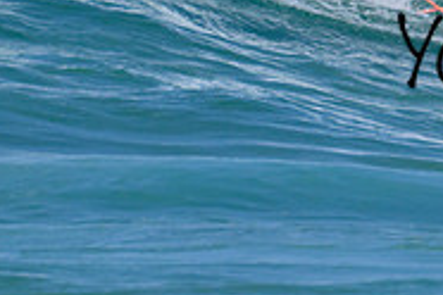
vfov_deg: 0.4
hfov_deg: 0.6
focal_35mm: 3385
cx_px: 569
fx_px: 41651
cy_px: -117
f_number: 11
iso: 560
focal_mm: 800
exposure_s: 1/2000
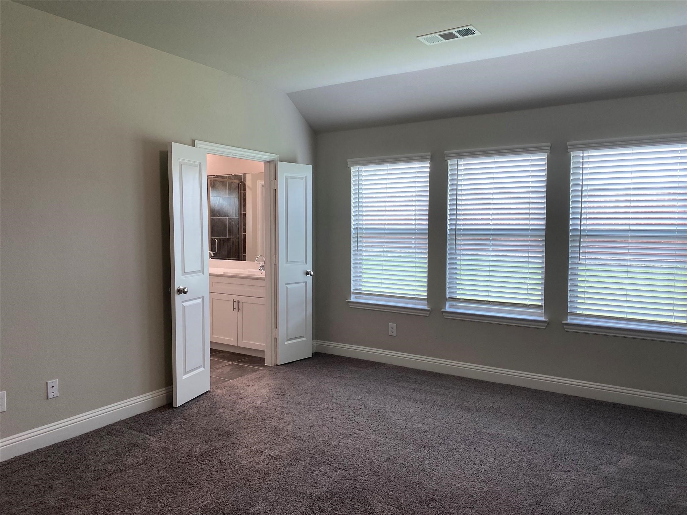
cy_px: 258
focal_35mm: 26
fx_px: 516
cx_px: 344
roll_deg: -1.1
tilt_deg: -3.9
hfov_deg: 67.3
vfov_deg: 53.1
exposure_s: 1/120
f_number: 1.8
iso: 100
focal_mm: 4.25
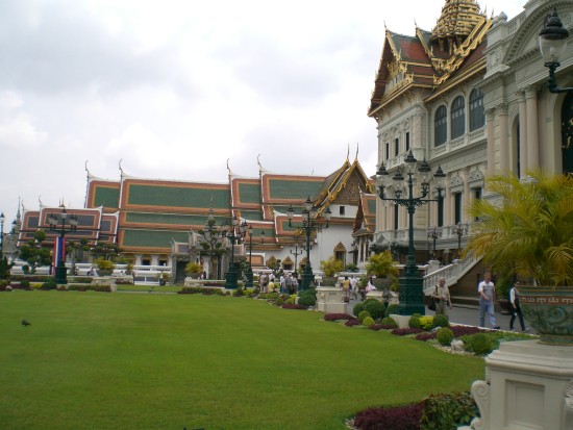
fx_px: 629
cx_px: 286
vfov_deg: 37.7
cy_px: 215
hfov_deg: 49.0
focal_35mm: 38
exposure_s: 1/500
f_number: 4.4
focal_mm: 6.3
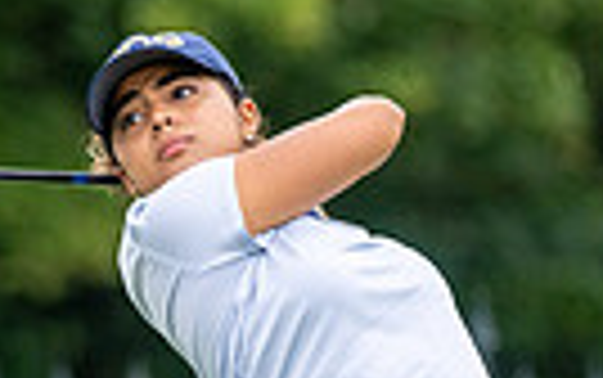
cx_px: -256
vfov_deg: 1.0
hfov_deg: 1.6
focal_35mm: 1322
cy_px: 718
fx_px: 21744
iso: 400
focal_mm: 300
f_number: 5
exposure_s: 1/2000
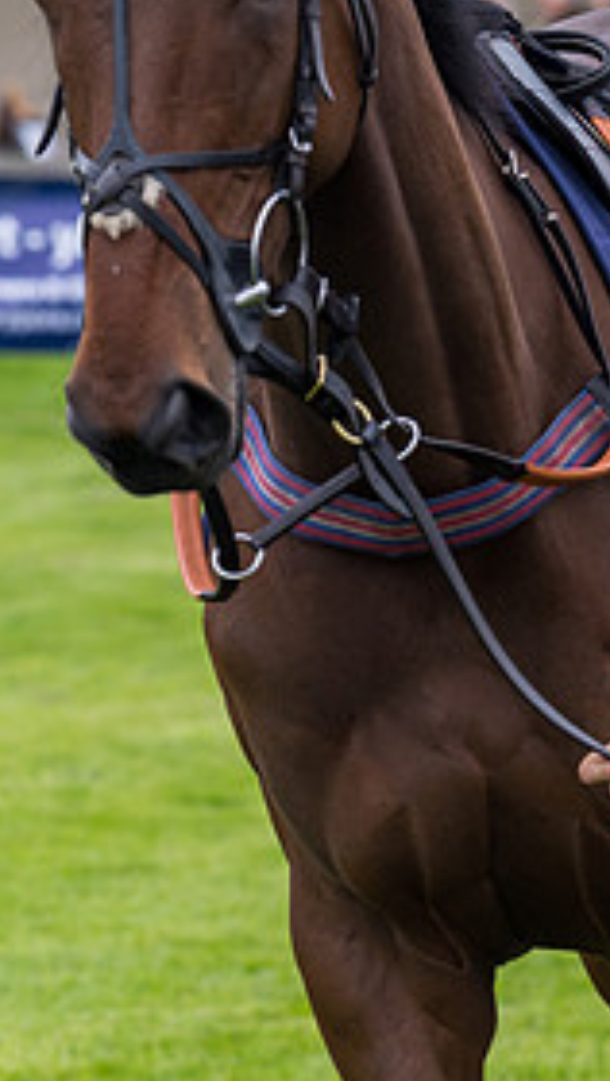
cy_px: 222
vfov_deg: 5.1
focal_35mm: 426
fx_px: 12220
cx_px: 852
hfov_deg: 2.9
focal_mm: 135
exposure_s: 1/640
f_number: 5
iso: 400
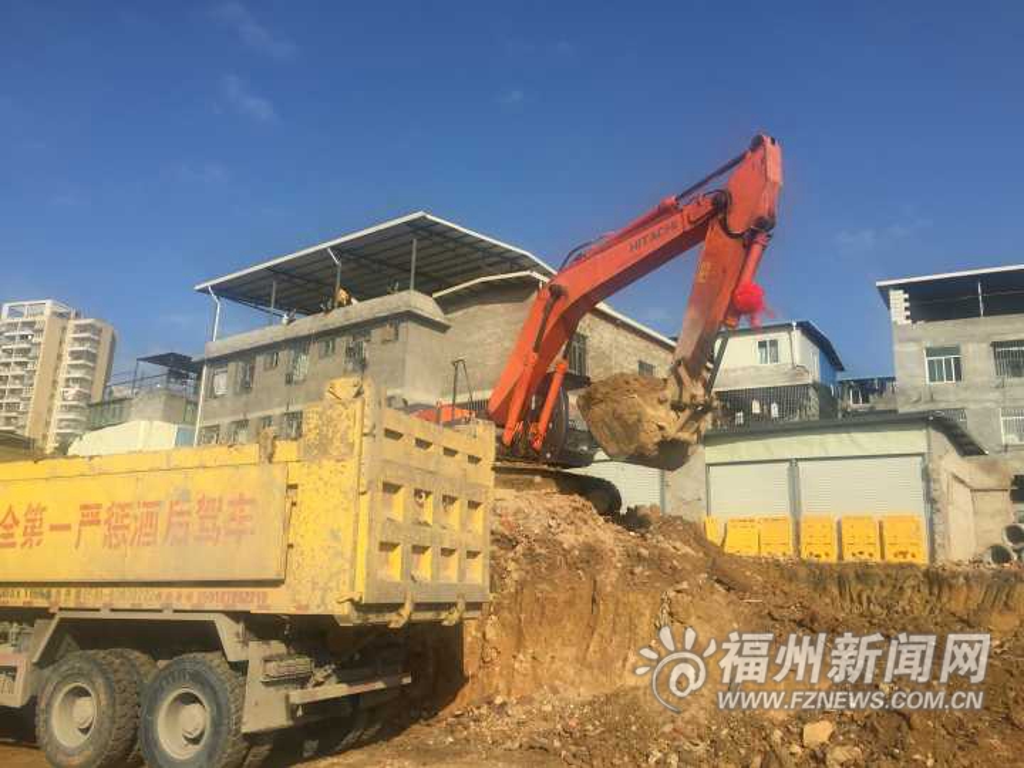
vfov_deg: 48.2
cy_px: 384
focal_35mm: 29
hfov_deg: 61.7
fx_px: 858
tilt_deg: +14.0
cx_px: 512
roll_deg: -3.6
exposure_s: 1/2326
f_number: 2.2
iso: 32
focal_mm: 4.15
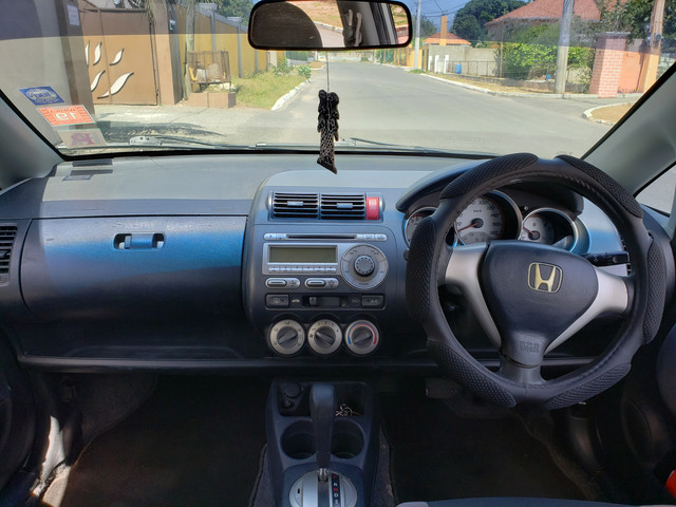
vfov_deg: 53.1
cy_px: 254
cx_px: 338
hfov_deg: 67.3
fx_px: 508
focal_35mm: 26
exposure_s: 1/218
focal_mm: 4.3
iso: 50
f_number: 2.4
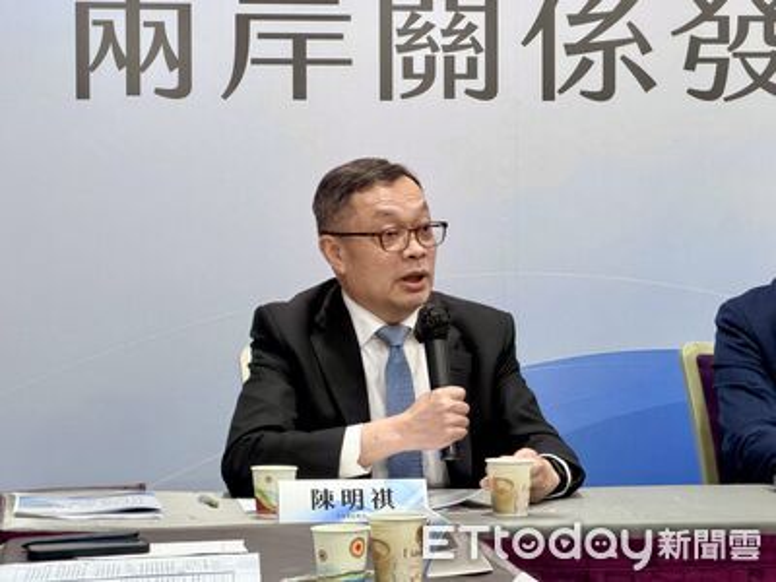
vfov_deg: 14.8
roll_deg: +0.5
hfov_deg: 19.6
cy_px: 291
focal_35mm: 100
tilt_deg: -1.6
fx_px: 2242
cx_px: 388
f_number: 2.8
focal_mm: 16.89
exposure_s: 1/60
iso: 200
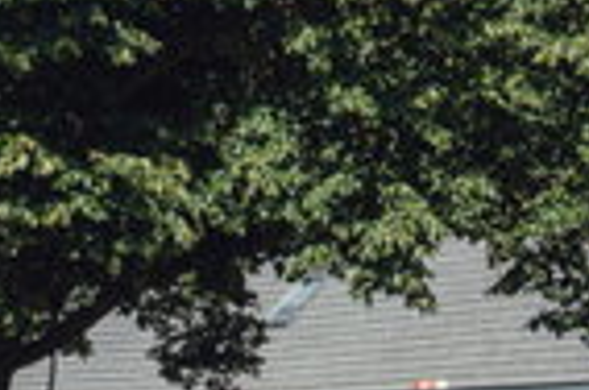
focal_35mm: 231
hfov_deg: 8.1
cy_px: 558
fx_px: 3771
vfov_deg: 5.9
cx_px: 1508
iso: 100
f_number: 5.6
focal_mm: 32
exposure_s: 1/125
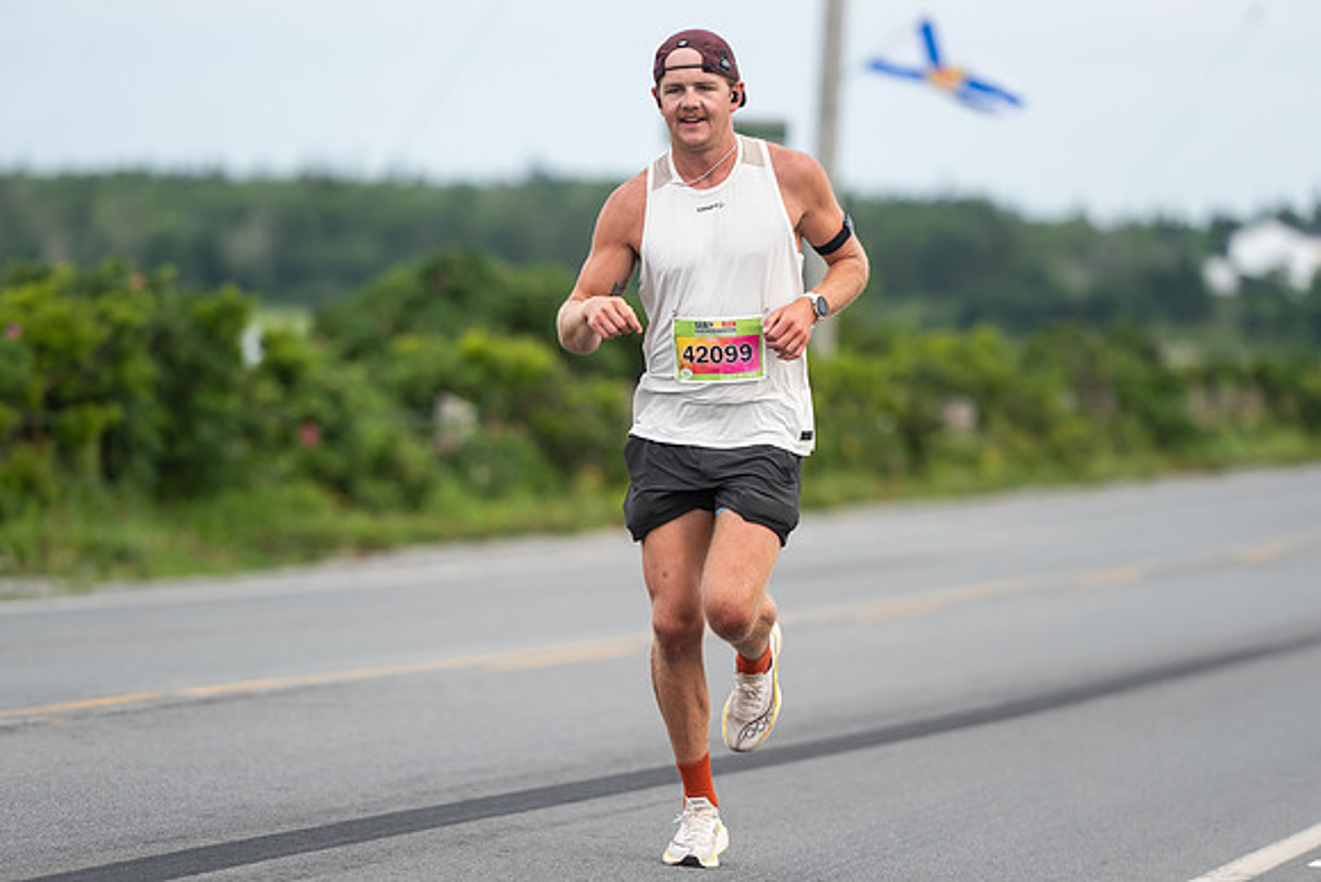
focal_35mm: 247
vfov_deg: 5.6
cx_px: 599
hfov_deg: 8.3
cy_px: 463
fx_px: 9071
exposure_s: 1/800
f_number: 4
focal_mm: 200
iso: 500
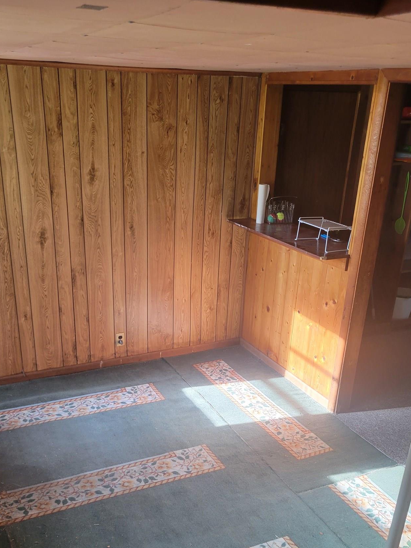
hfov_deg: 39.6
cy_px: 363
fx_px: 570
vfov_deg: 50.5
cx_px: 192
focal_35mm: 36
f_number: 1.8
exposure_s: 1/120
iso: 125
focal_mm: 5.4
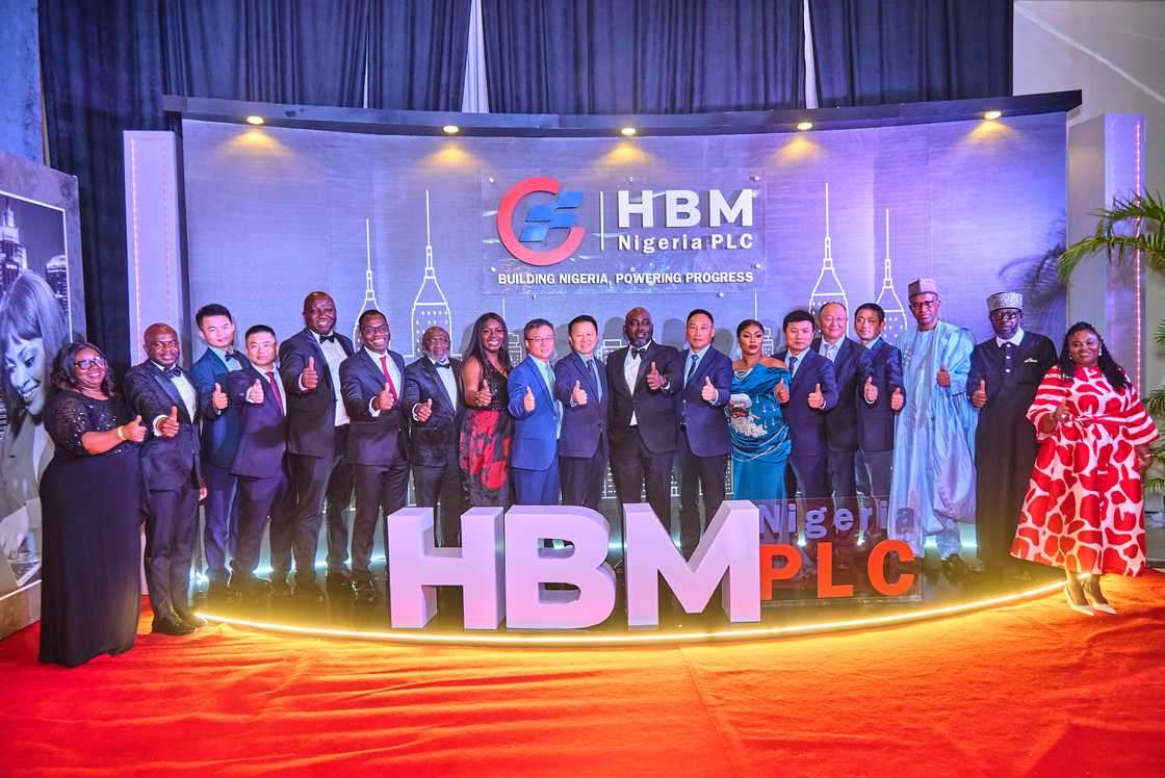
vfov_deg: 53.2
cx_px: 582
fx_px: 777
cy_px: 389
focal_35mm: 24
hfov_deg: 73.7
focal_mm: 24
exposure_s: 1/125
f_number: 4.5
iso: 1100
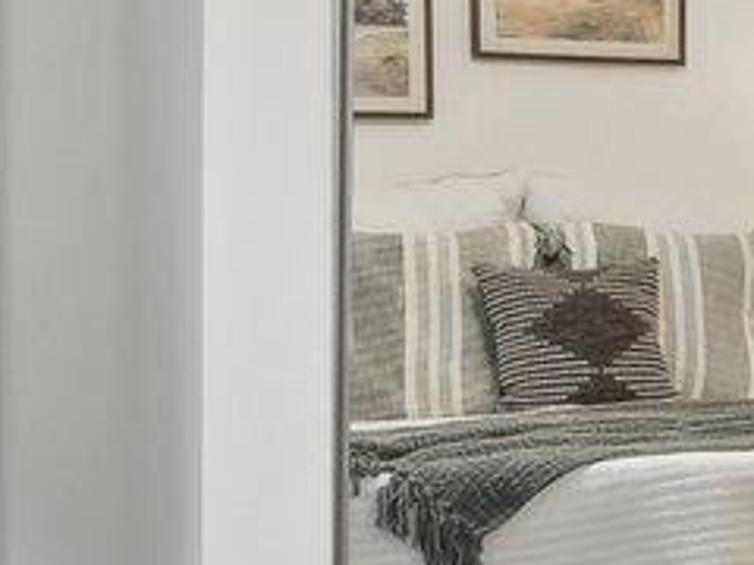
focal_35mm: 115
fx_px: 2505
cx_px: 1615
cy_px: 223
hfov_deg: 13.8
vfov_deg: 12.9
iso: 360
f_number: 8
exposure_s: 1/15
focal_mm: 14
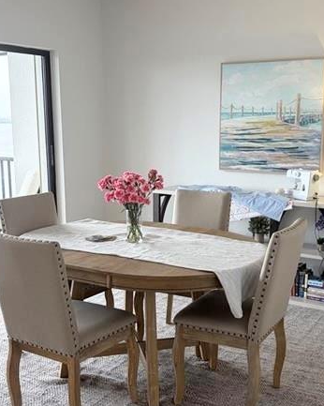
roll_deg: +1.0
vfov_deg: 41.2
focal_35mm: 45
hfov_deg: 33.4
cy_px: 205
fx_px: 540
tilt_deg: -10.1
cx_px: 184
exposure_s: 1/120
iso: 100
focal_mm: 5.96
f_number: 1.6
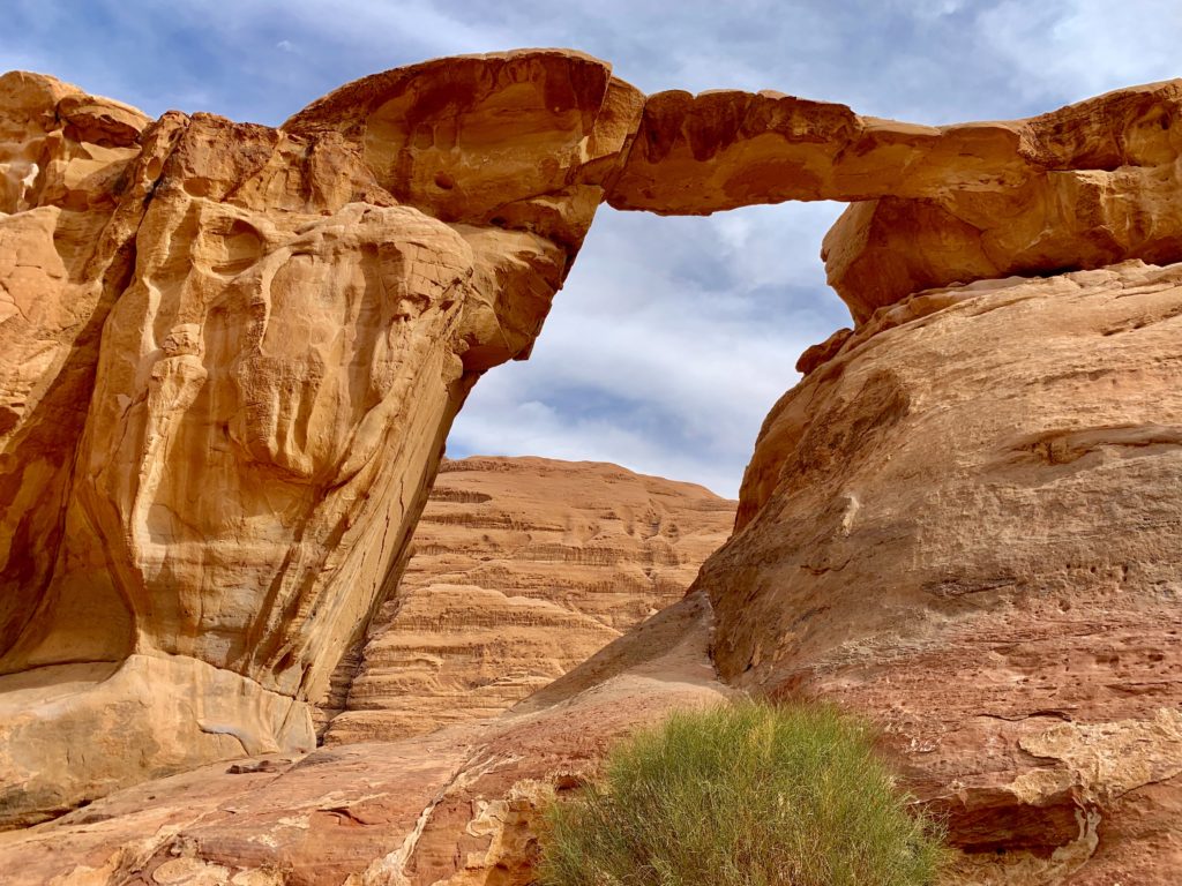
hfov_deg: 67.3
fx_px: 888
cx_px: 591
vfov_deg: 53.1
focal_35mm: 26
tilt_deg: +18.5
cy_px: 443
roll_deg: -1.5
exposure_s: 1/2160
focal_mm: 4.25
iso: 25
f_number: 1.8
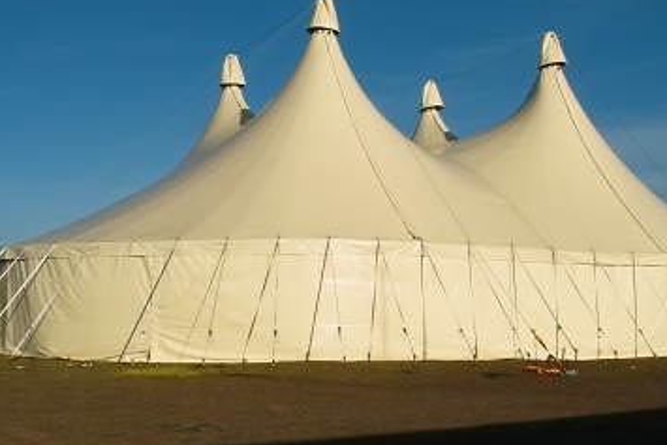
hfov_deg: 40.3
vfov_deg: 27.5
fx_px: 908
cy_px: 211
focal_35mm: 49
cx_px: 355
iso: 100
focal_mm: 20
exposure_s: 1/320
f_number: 11
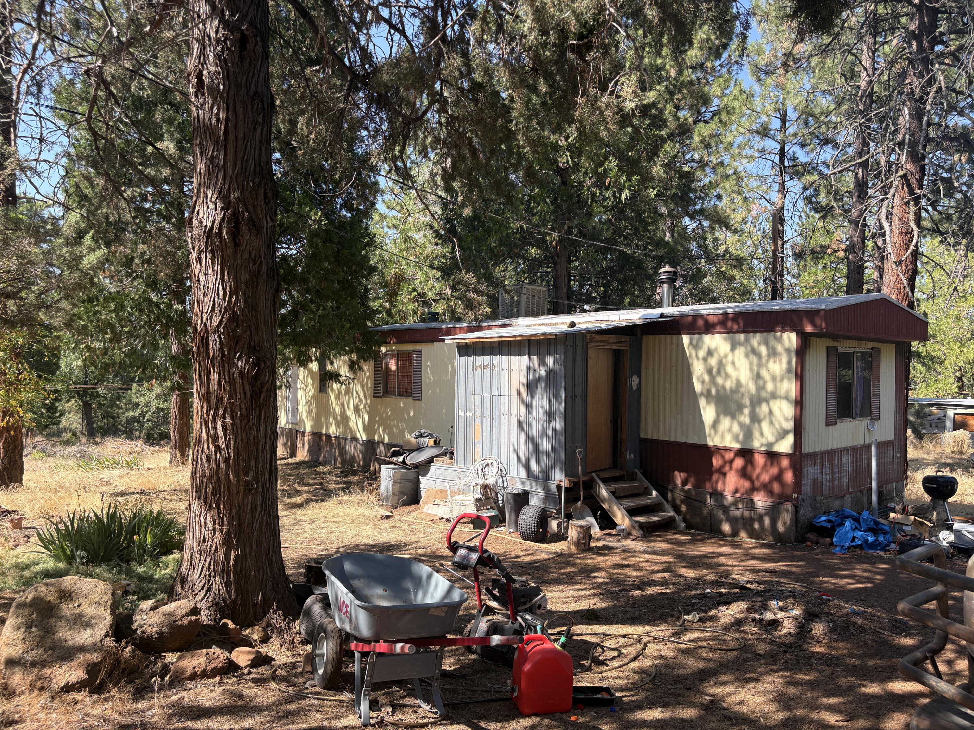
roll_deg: -0.9
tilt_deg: -0.4
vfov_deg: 53.1
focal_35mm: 26
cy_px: 365
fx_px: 732
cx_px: 487
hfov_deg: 67.3
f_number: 1.6
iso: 50
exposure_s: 1/861
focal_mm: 5.96
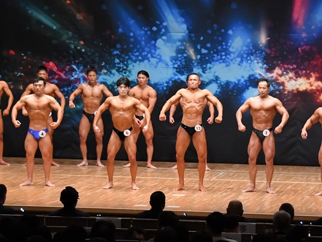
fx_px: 1535
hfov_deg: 12.0
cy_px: 137
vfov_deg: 9.0
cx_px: 198
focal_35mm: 165
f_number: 5.6
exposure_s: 1/400
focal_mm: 85
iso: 8000
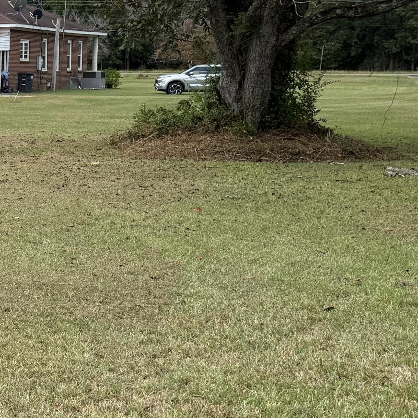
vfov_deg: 23.6
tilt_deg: -4.0
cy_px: 156
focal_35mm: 73
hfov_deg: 20.7
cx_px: -182
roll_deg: +0.3
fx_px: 997
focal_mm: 6.76
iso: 100
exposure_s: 1/3425
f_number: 1.78
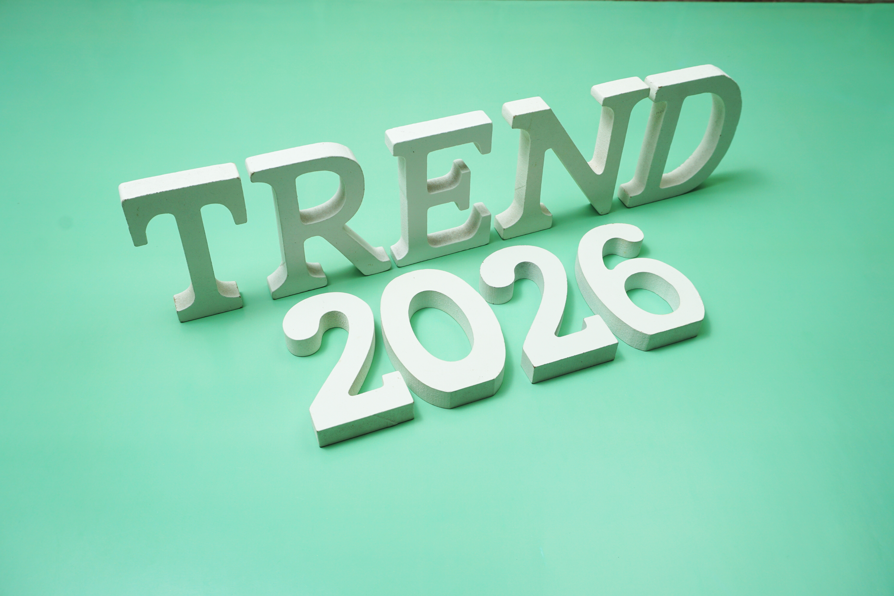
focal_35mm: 32
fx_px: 782
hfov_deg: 59.5
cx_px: 447
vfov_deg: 41.7
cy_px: 298
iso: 100
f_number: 8
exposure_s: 1/10
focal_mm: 21
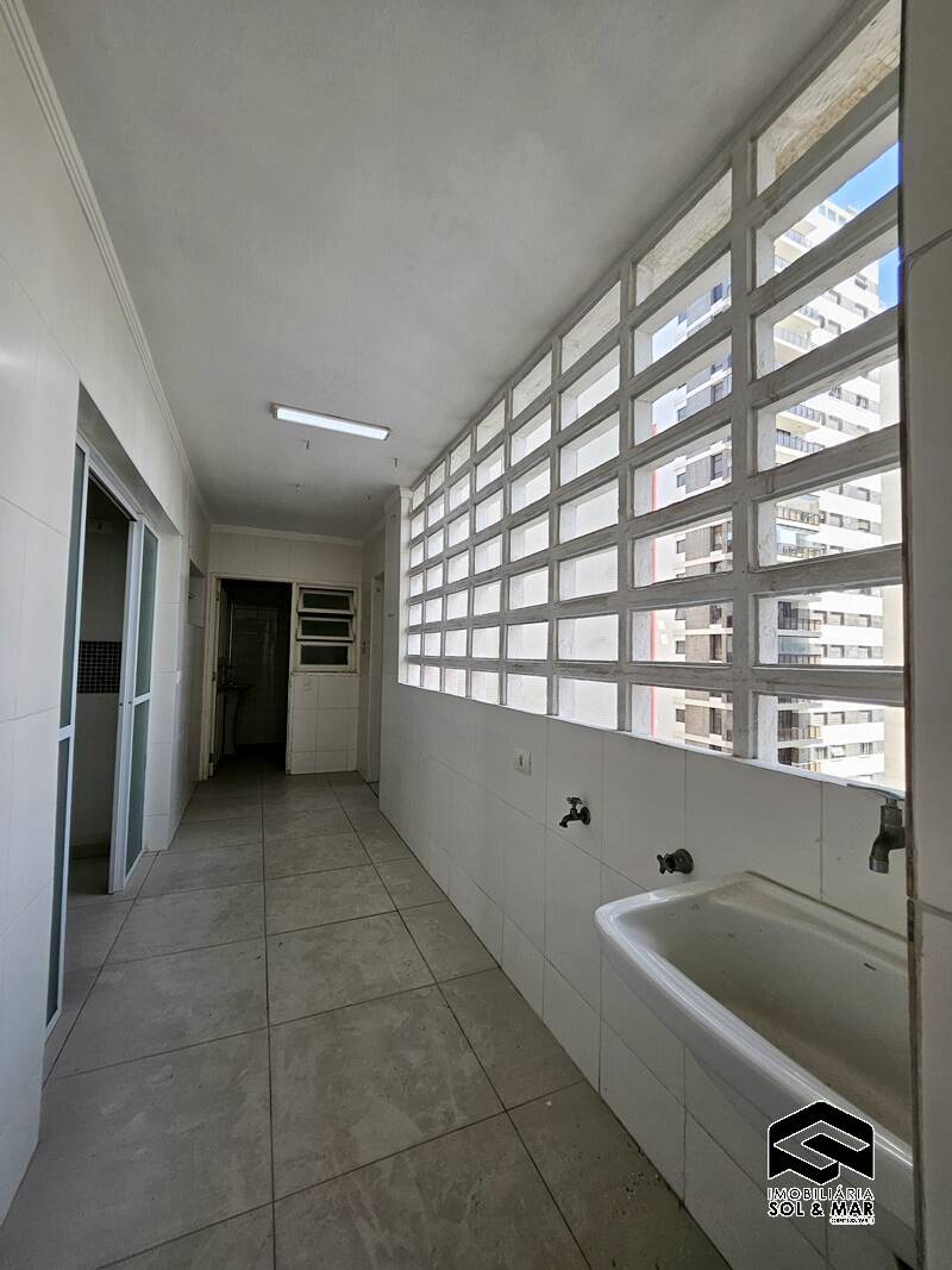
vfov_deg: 106.2
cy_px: 635
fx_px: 477
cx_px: 476
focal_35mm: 13
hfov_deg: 89.9
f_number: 2.2
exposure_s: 1/142
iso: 32
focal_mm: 1.7
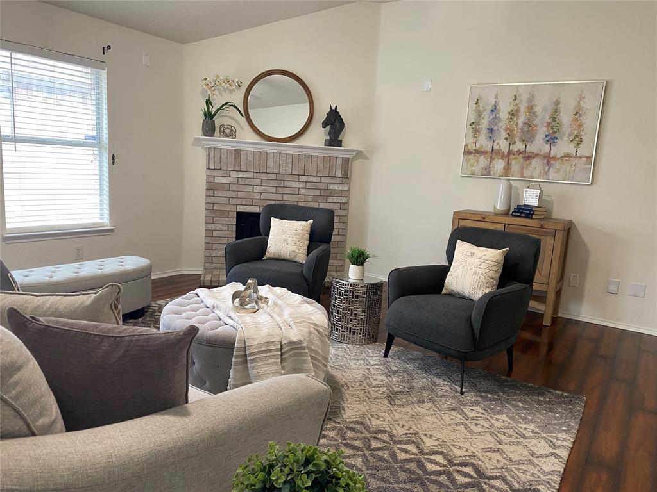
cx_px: 328
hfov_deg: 67.3
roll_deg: -2.7
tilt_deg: -8.9
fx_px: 493
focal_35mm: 26
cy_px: 246
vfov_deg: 53.1
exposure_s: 1/60
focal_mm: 4.25
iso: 160
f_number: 1.8
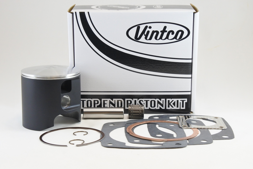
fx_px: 492
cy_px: 84
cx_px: 126
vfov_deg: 19.5
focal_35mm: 70
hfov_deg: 28.8
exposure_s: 1/100
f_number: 5.3
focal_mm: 26
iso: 800
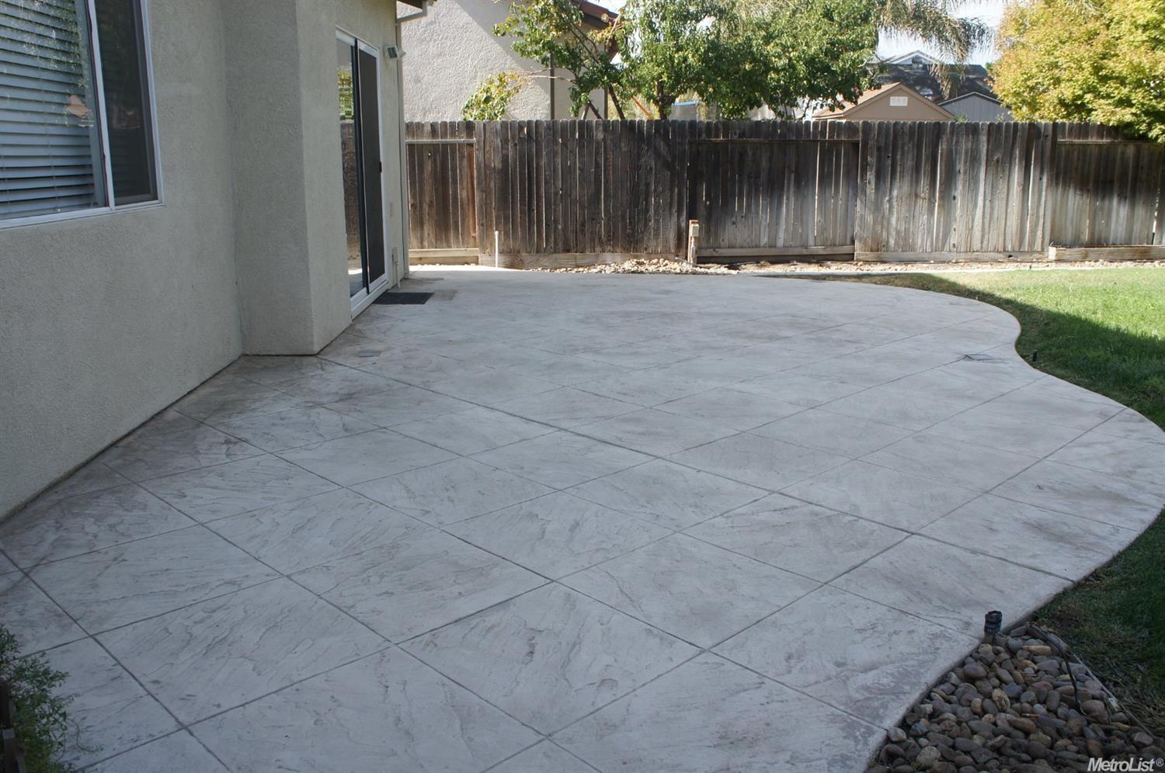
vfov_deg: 43.5
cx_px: 582
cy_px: 386
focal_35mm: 30
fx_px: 970
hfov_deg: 62.0
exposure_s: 1/160
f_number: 8
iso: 200
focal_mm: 20
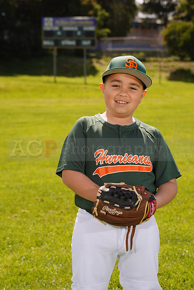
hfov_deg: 13.7
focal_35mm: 100
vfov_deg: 20.4
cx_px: 97
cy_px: 145
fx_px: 808
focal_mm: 100
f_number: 9
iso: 80
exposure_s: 1/160
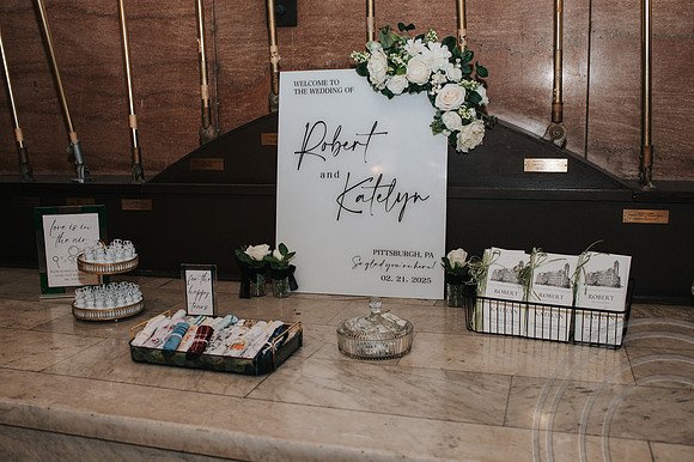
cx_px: 347
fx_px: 689
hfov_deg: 53.5
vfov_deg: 37.1
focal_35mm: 36
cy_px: 231
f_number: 3.5
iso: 800
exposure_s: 1/200
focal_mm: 35
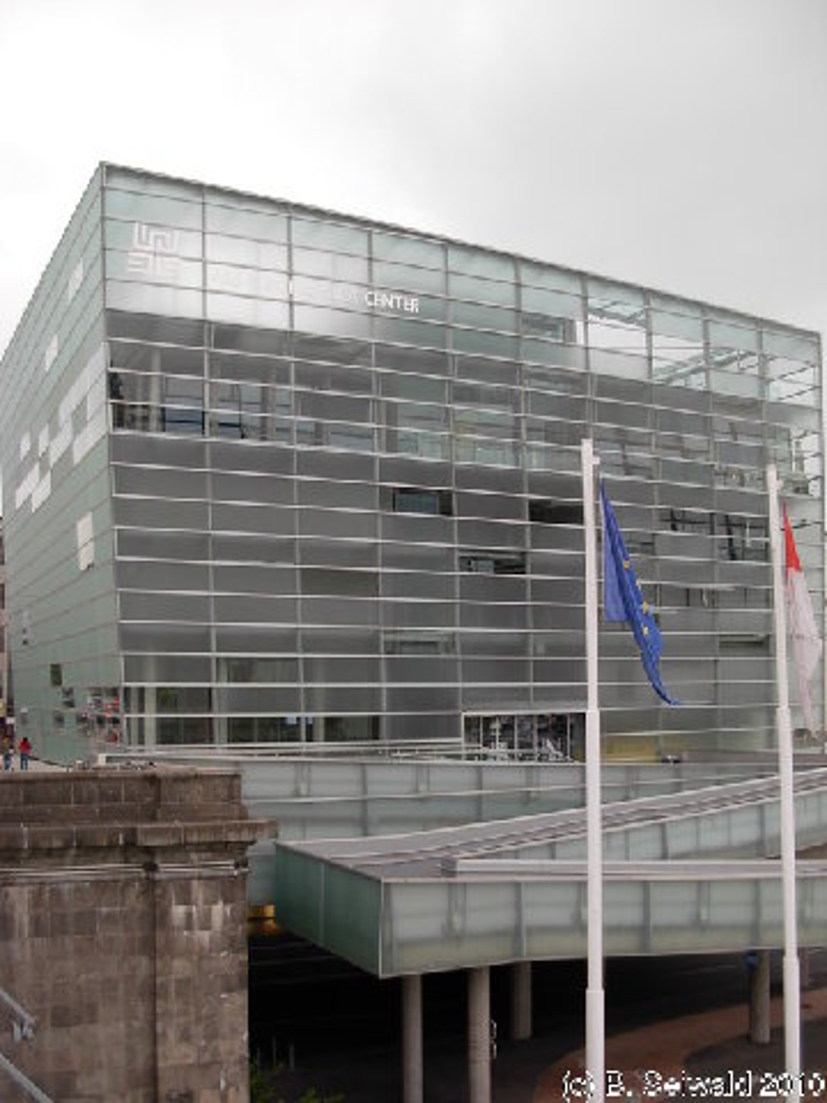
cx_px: 414
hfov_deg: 37.7
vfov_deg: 49.0
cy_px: 552
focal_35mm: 38
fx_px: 1210
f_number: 2.9
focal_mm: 6.3
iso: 79
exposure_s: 1/93.1
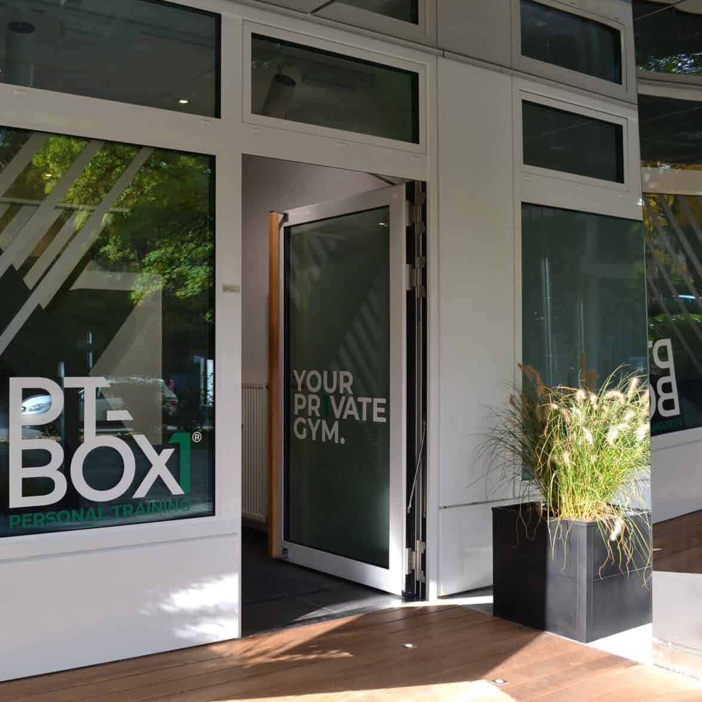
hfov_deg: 46.7
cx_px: 251
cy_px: 355
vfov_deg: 47.2
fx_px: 803
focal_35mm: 35
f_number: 5.6
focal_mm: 18
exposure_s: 1/125
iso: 160
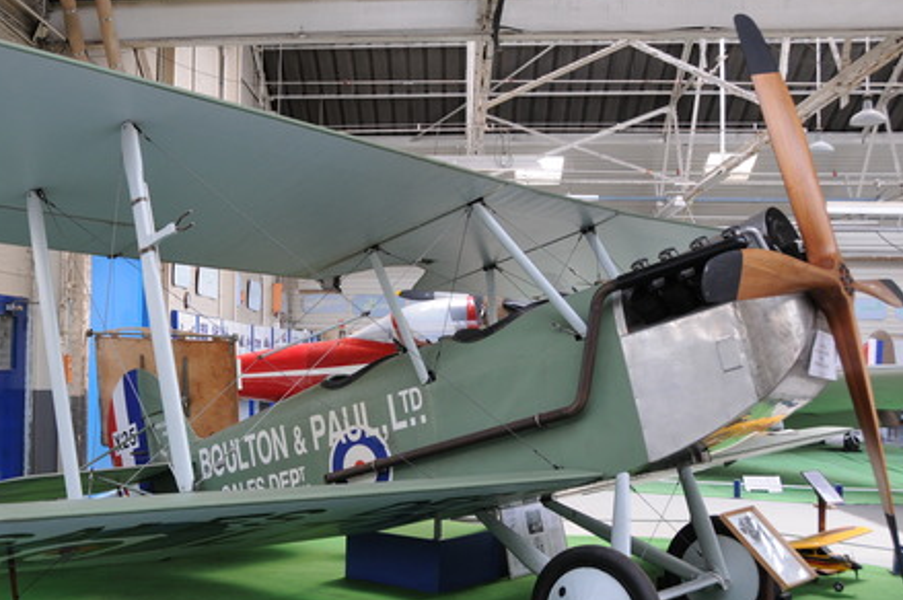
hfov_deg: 47.0
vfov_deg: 32.6
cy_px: 315
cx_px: 344
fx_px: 1028
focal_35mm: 41
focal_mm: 20
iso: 400
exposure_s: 1/125
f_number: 5
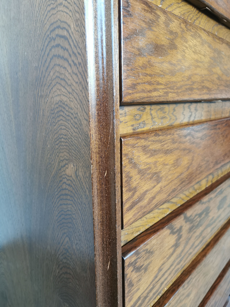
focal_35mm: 28
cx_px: 112
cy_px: 158
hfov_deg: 49.7
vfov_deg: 63.4
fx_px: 248
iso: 400
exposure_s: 1/40
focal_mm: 5.56
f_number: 1.6
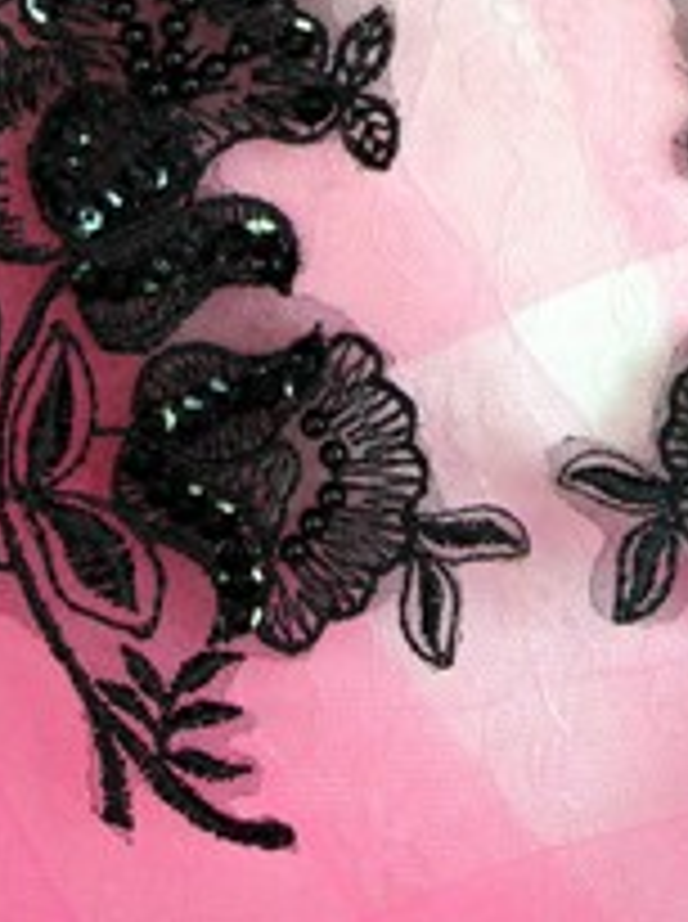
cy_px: -103
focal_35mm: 88
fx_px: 2339
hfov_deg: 16.6
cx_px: 510
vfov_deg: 21.1
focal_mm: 6.5
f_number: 4.1
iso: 80
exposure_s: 1/90
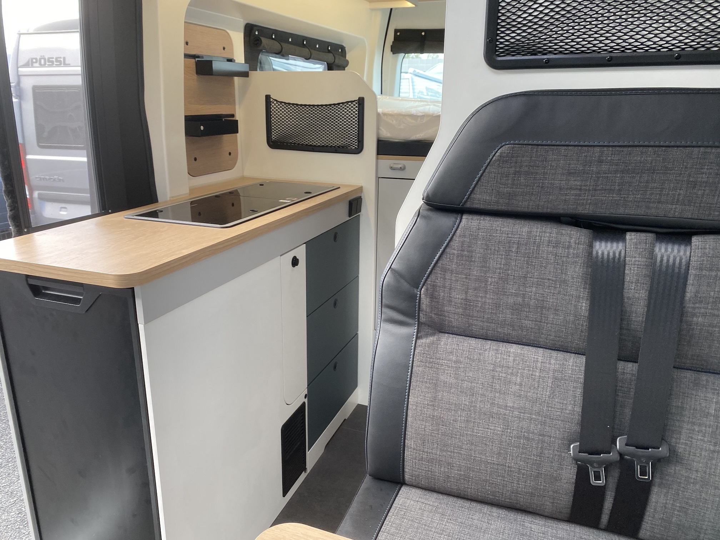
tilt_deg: -18.3
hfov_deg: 67.3
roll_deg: +0.2
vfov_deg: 53.1
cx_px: 360
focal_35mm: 26
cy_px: 270
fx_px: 541
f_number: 1.8
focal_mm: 4.25
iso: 100
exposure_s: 1/121
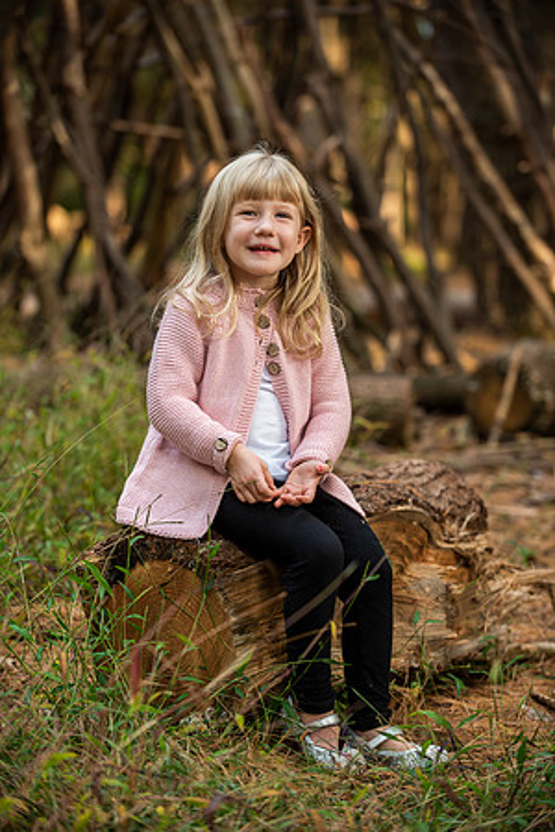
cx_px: 278
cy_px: 416
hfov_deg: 12.5
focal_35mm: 110
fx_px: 2544
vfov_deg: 18.6
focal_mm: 110
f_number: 3.5
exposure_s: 1/60
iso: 250
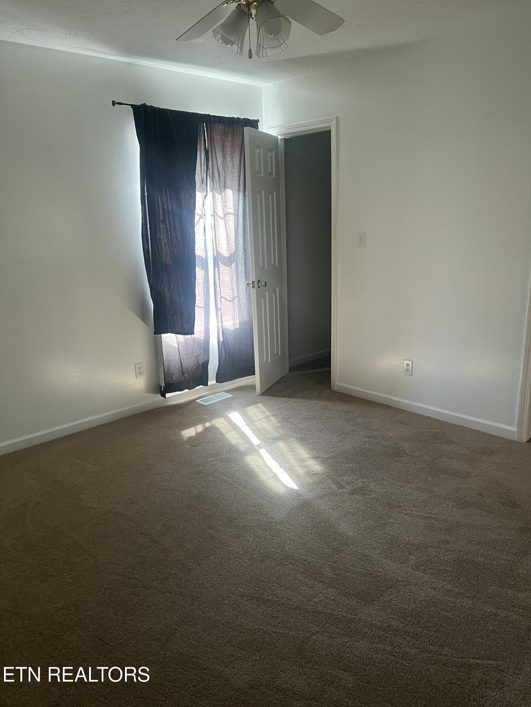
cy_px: 354
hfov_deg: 53.1
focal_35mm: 26
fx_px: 532
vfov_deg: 67.3
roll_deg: +2.0
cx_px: 266
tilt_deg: -15.5
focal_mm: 5.7
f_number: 1.5
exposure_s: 1/60
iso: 100
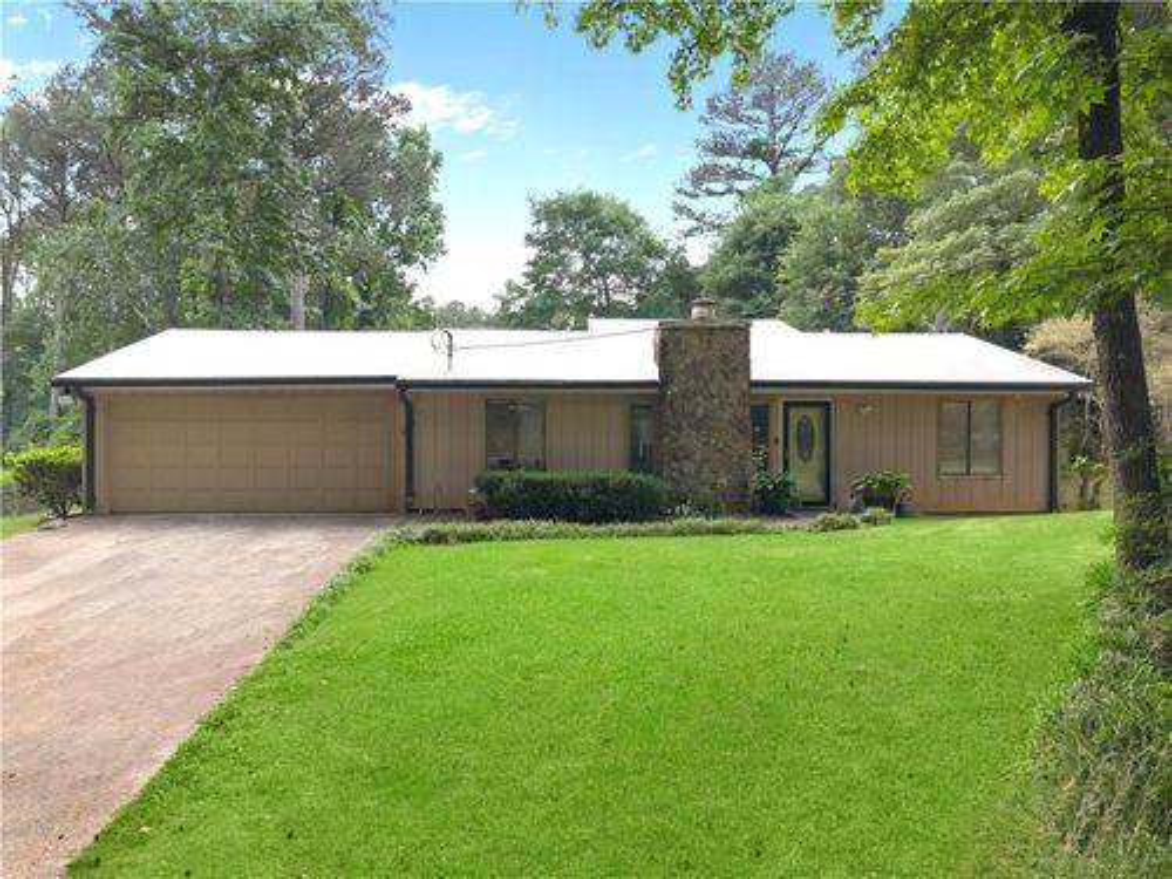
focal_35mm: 24
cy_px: 440
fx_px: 813
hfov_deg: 71.6
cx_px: 586
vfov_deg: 56.8
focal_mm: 8.67
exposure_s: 1/250
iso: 100
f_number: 1.8
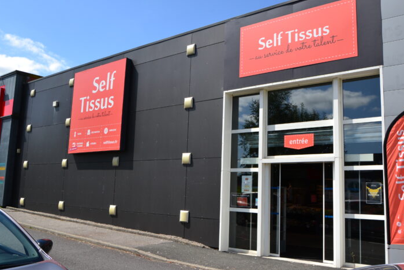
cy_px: 130
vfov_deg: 38.3
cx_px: 218
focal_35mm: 35
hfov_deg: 55.0
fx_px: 388
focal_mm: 21
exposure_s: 1/400
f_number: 11
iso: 400
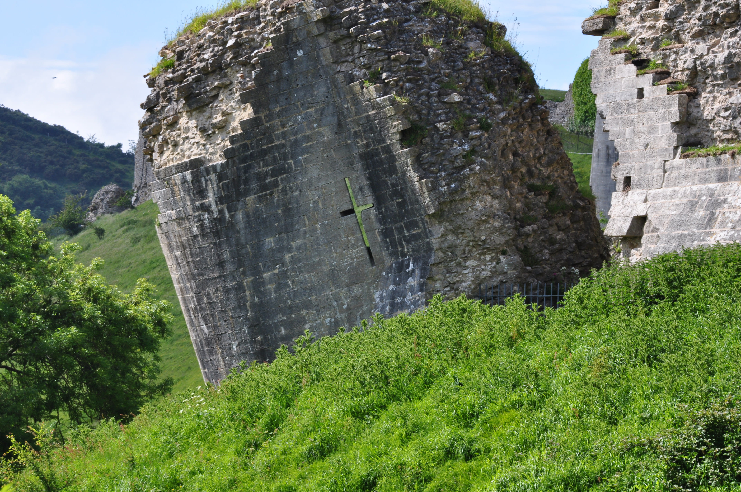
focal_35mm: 150
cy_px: 246
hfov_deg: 13.7
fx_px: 3084
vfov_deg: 9.1
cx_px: 370
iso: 200
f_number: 10
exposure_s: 1/250
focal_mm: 100
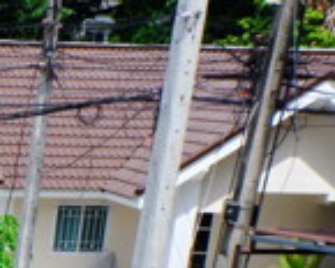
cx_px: -303
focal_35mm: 93
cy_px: 409
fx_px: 922
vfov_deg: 15.2
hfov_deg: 16.5
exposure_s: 1/450
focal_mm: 16
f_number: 14
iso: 200
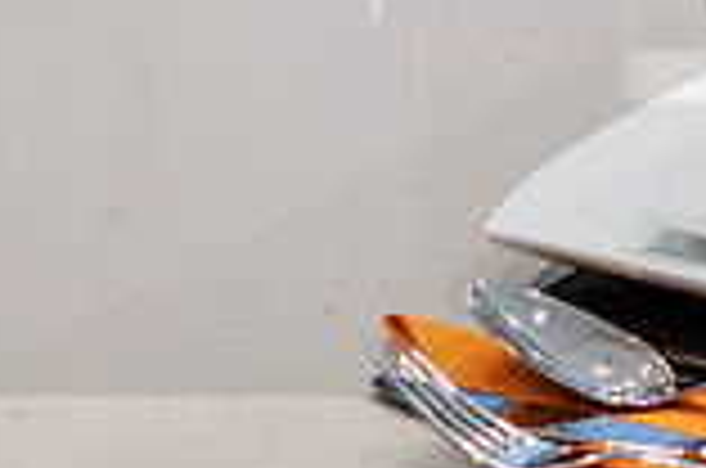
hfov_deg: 10.6
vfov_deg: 7.2
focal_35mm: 190
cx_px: 868
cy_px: -66
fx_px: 3719
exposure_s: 1/125
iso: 250
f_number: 2
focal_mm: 50
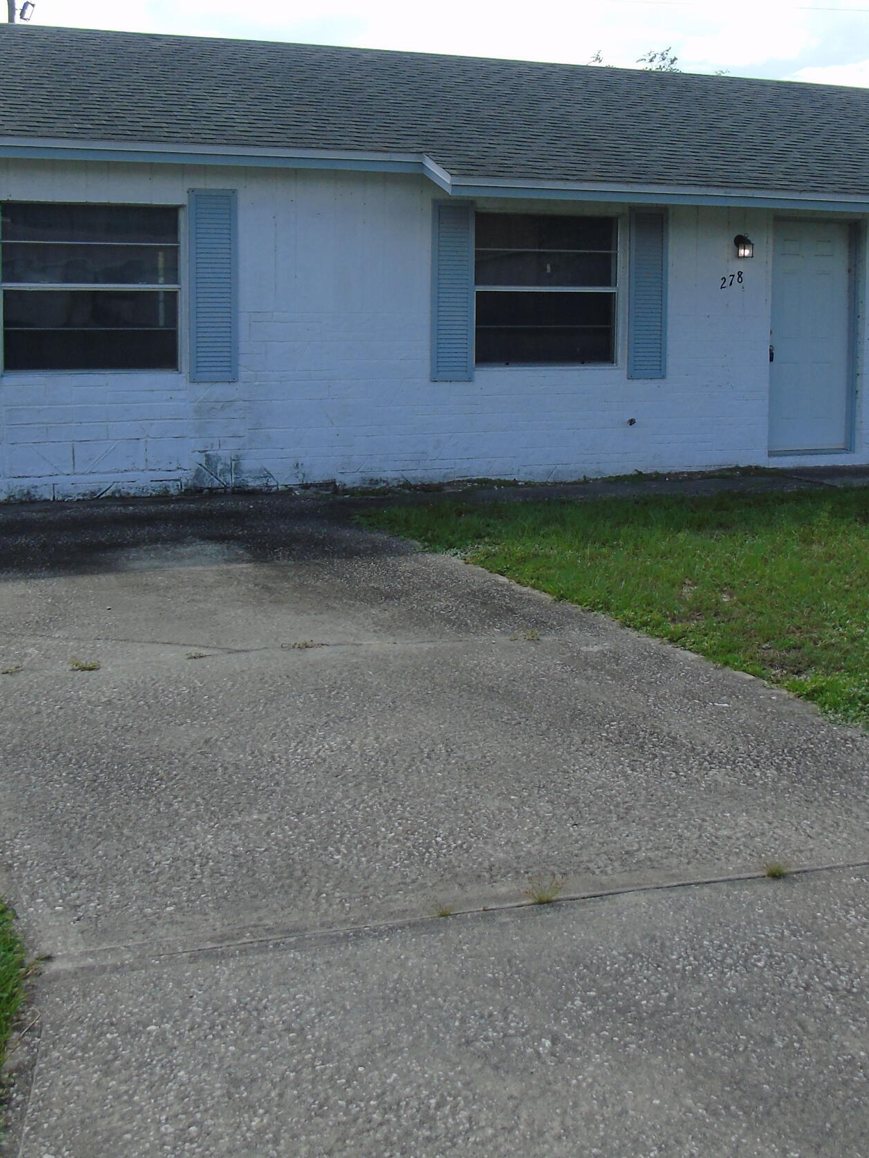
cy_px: 387
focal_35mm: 45
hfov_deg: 32.1
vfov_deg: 41.5
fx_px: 1506
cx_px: 496
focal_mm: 4.4
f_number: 3.4
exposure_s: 1/800
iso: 80
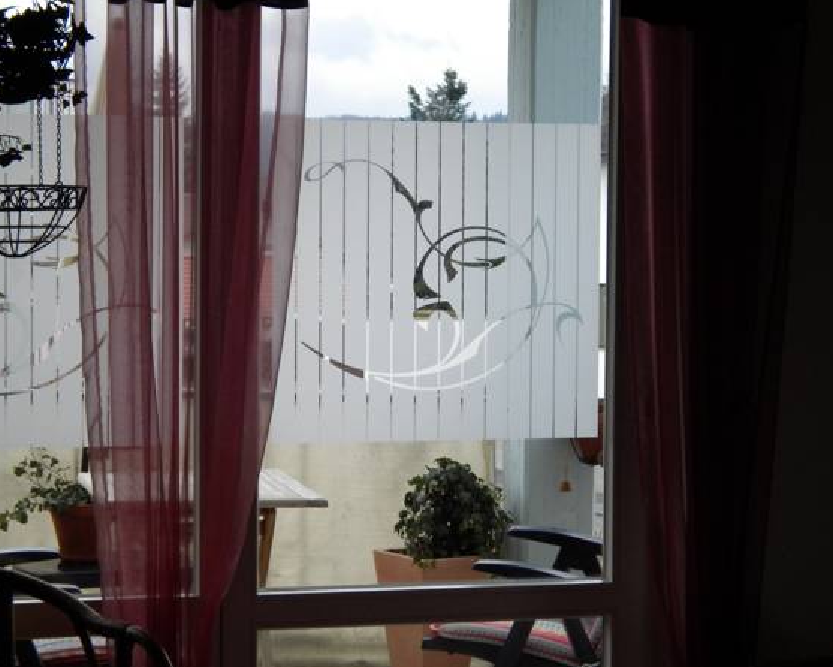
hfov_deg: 23.0
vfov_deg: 18.5
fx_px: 2047
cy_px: 332
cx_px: 393
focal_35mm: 83
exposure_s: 1/125
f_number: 5.1
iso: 231
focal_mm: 14.3
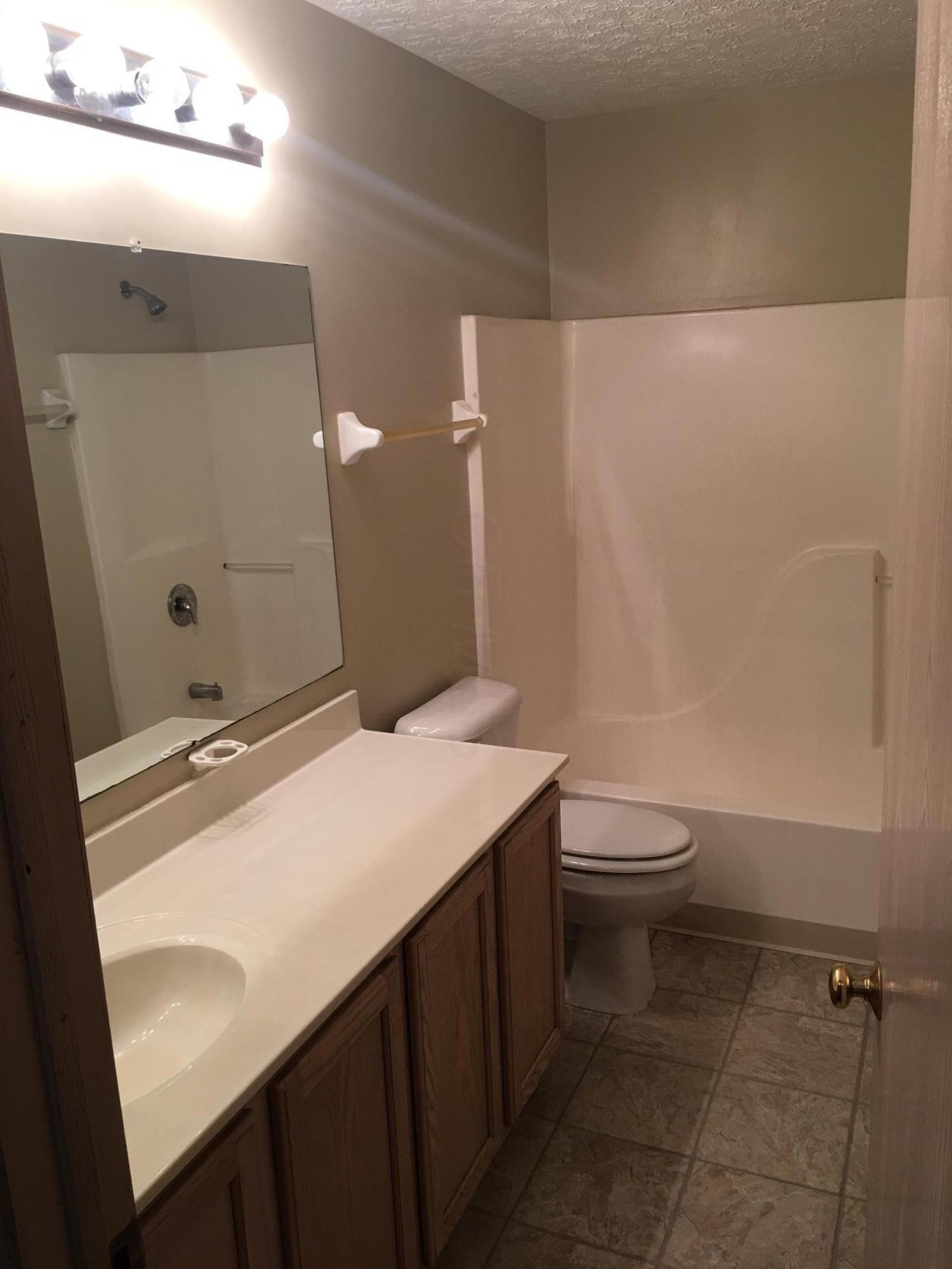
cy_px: 634
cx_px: 476
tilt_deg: -11.4
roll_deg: +3.1
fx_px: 1063
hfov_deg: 48.2
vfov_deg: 61.7
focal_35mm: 29
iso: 32
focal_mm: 4.15
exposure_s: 1/30
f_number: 2.2
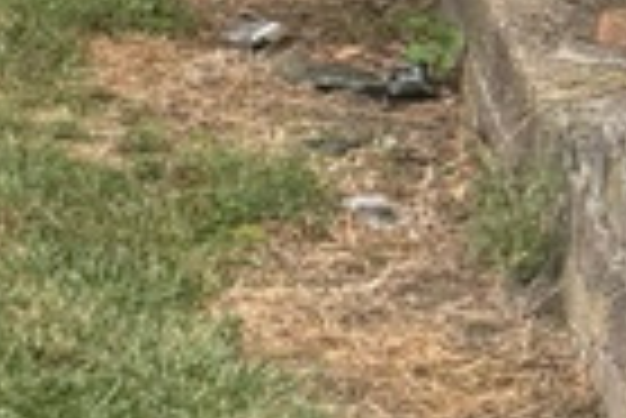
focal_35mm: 233
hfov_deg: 7.8
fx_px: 4056
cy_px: 494
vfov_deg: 5.9
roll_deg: +0.3
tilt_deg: -16.6
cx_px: -1171
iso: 64
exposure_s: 1/895
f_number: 1.6
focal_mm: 5.96
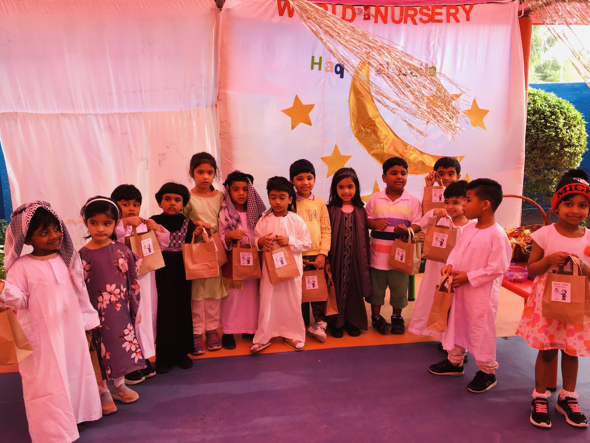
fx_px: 494
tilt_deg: -10.7
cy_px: 222
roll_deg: -0.1
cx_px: 295
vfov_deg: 48.2
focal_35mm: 29
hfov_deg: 61.7
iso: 25
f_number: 2.2
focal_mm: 4.15
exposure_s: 1/120
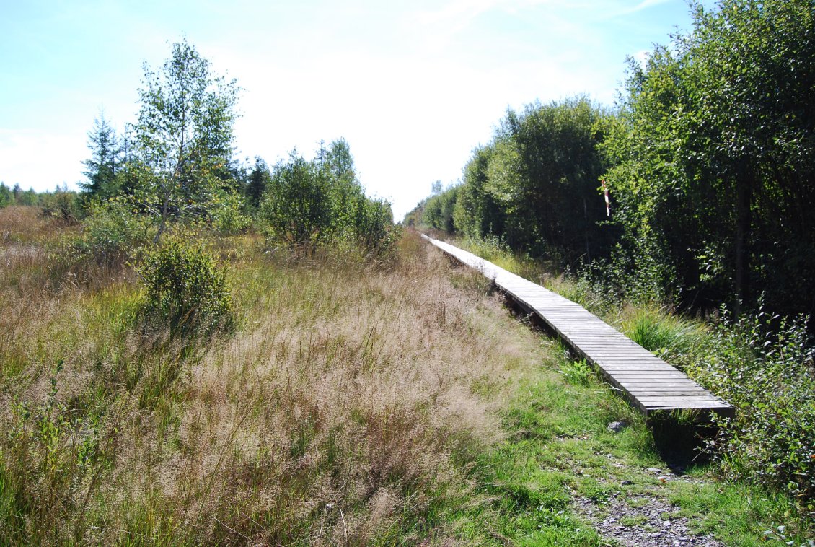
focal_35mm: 30
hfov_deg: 61.8
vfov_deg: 43.8
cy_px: 274
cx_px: 408
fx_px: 680
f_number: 7.1
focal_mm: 20
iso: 100
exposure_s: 1/200
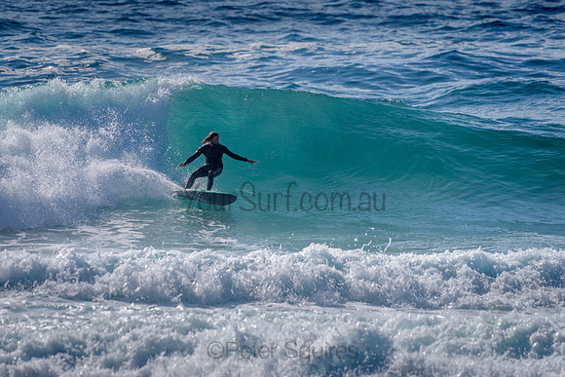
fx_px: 9625
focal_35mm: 613
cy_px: 163
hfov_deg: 3.4
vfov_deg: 2.2
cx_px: 219
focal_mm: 500
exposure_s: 1/2000
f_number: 5.6
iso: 90
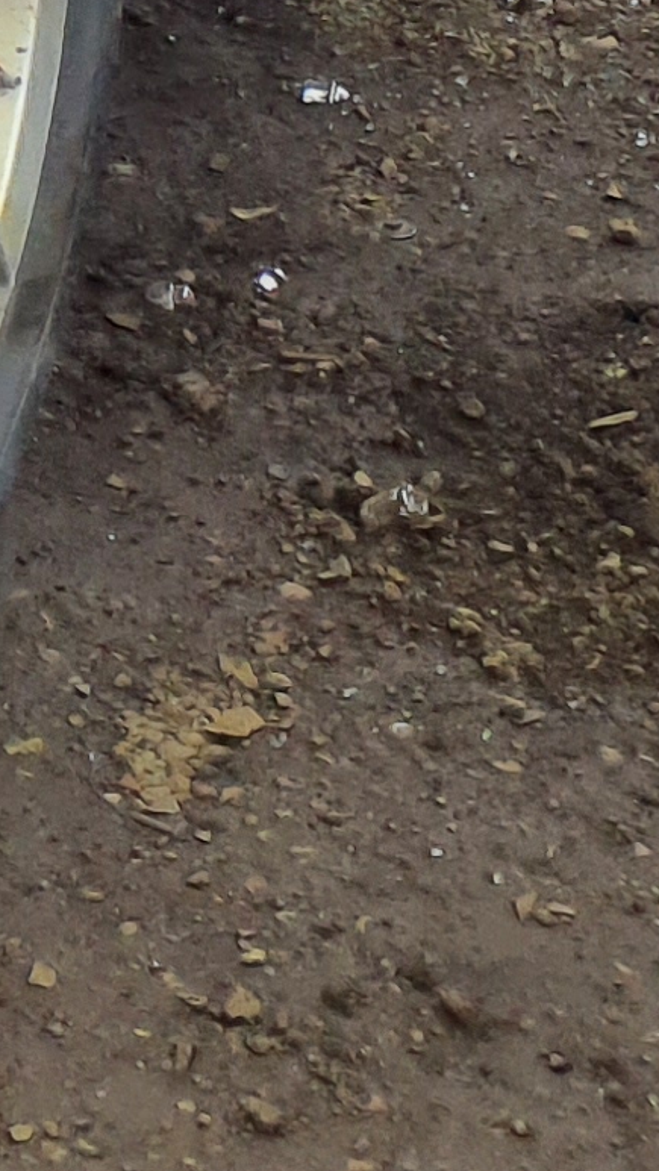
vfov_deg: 12.4
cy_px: -994
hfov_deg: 6.9
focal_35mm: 157
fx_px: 4876
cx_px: -1415
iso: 40
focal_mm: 3.58
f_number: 1.9
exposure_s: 1/724
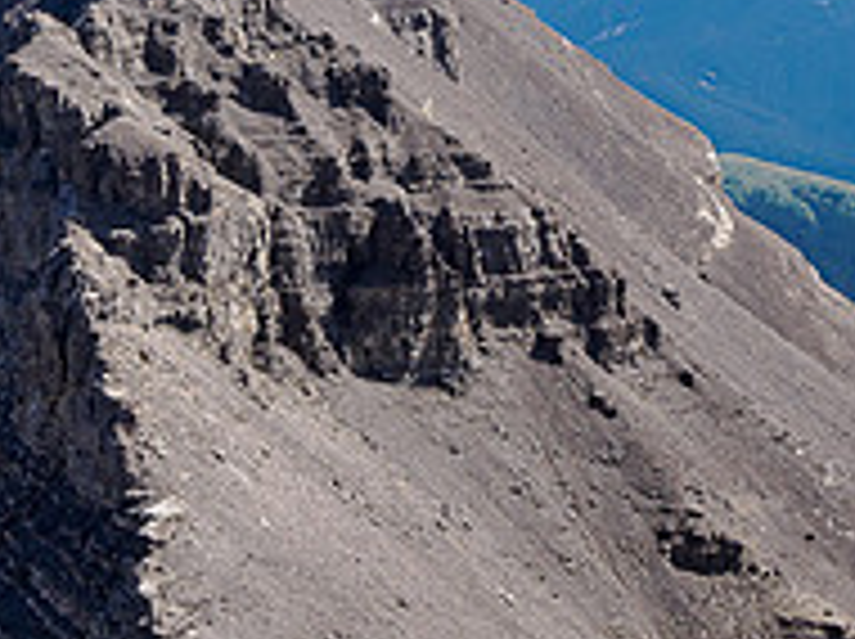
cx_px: 112
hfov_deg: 17.7
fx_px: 2714
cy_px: 187
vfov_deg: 13.4
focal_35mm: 110
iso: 200
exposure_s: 1/400
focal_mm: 18
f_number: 8
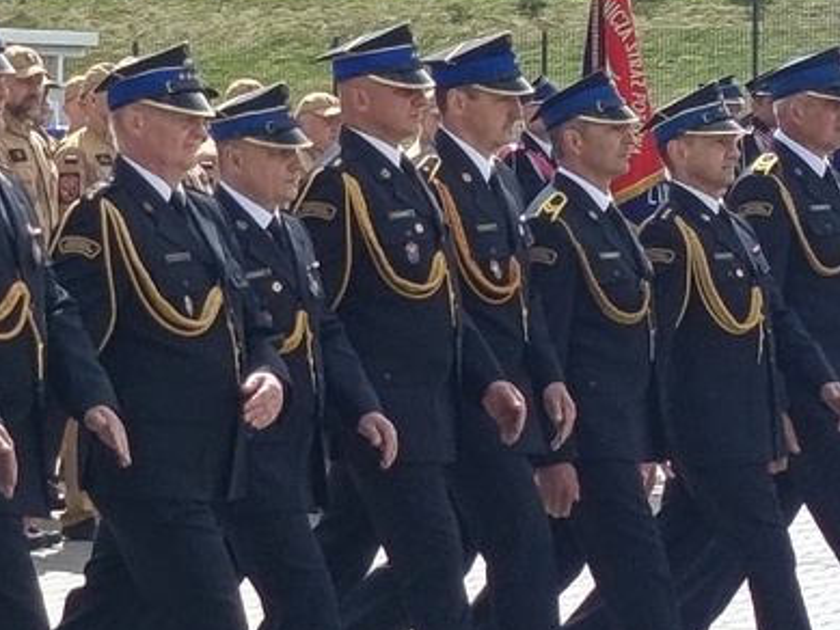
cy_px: 278
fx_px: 5801
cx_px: 70
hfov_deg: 8.3
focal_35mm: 239
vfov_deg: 6.2
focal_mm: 5.27
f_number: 1.7
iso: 51
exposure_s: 1/449
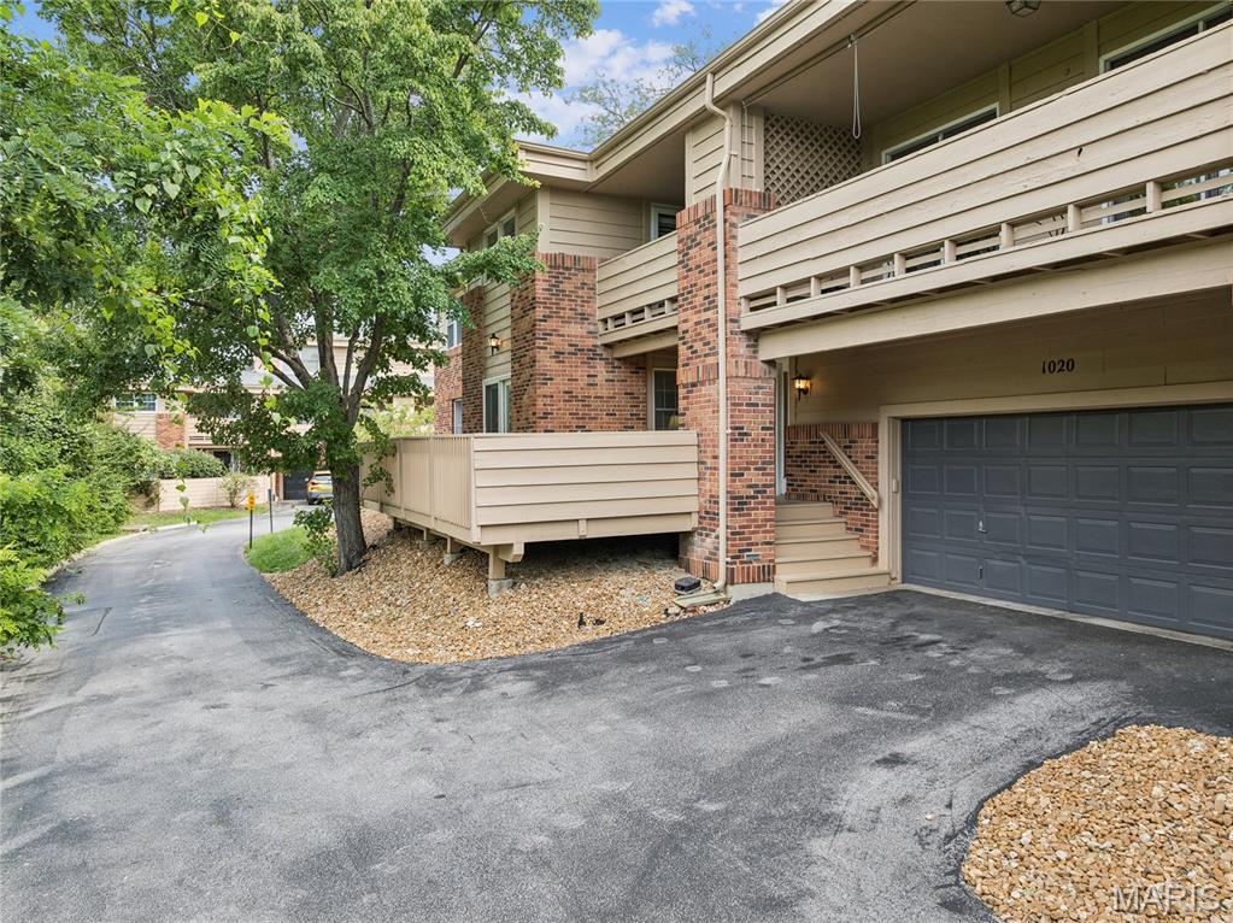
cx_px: 616
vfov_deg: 56.8
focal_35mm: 24
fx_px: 854
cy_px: 462
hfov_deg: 71.6
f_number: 2.8
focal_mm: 12.3
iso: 110
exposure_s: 1/15
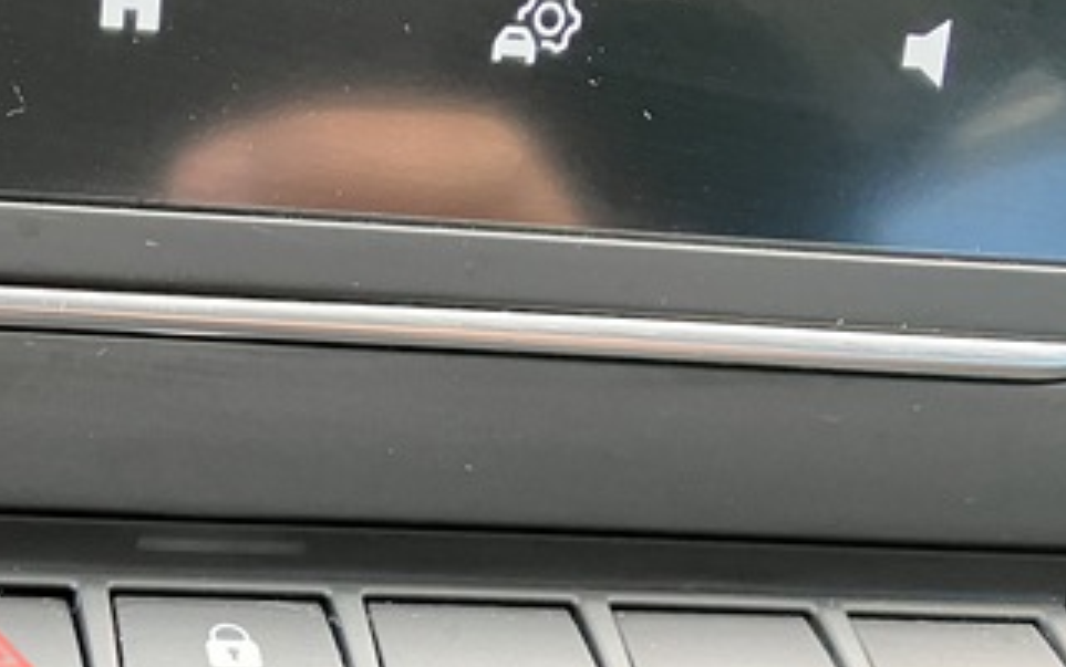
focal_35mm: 74
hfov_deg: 26.3
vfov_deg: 16.4
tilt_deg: -33.4
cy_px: 929
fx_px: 2151
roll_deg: -6.1
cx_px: -13
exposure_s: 1/57
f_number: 1.8
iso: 320
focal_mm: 3.99
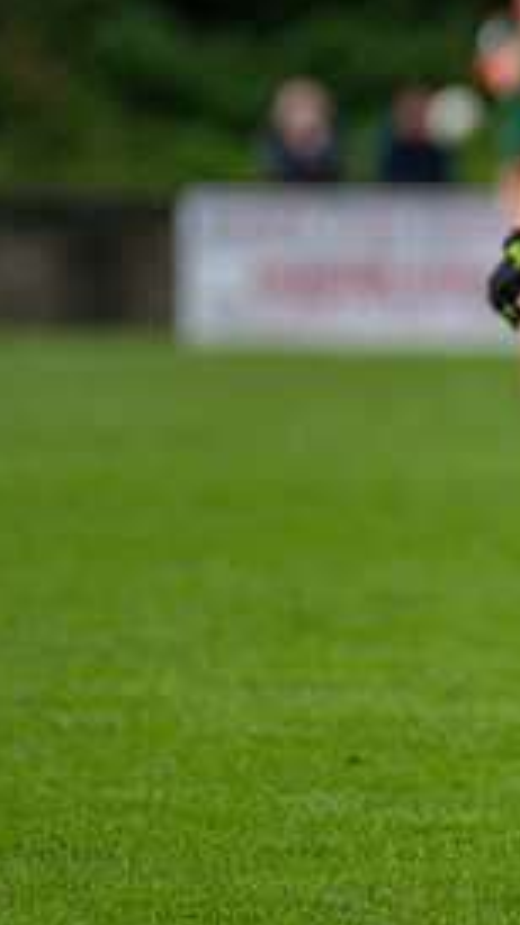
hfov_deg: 1.2
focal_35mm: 997
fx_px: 24454
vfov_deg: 2.2
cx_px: 885
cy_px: 294
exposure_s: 1/5000
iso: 450
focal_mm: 300
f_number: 2.8
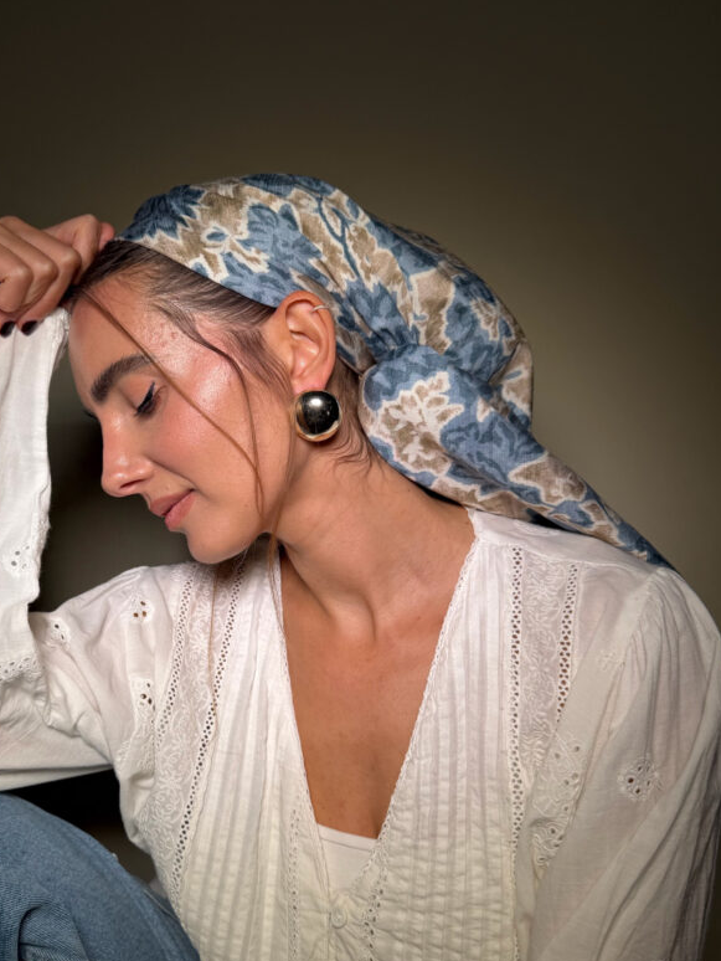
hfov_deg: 45.1
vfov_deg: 58.0
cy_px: 556
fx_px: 860
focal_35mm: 31
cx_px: 268
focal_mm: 6.76
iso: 80
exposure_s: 1/403
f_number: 1.78
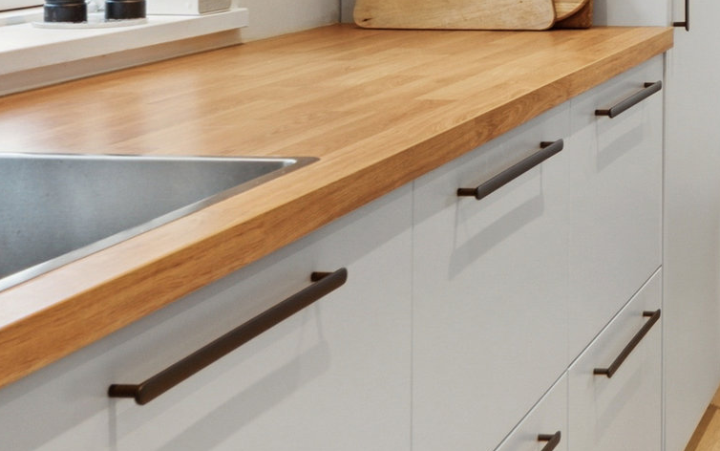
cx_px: 918
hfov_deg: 23.3
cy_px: -88
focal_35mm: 79
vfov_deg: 15.9
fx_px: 1551
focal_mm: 13
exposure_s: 1/10
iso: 200
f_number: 8
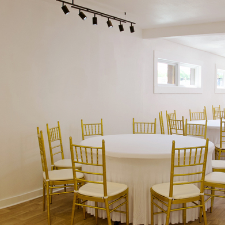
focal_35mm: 47
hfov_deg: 35.3
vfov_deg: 36.1
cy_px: 112
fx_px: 346
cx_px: 166
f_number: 6.3
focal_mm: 24
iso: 320
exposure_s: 1/60
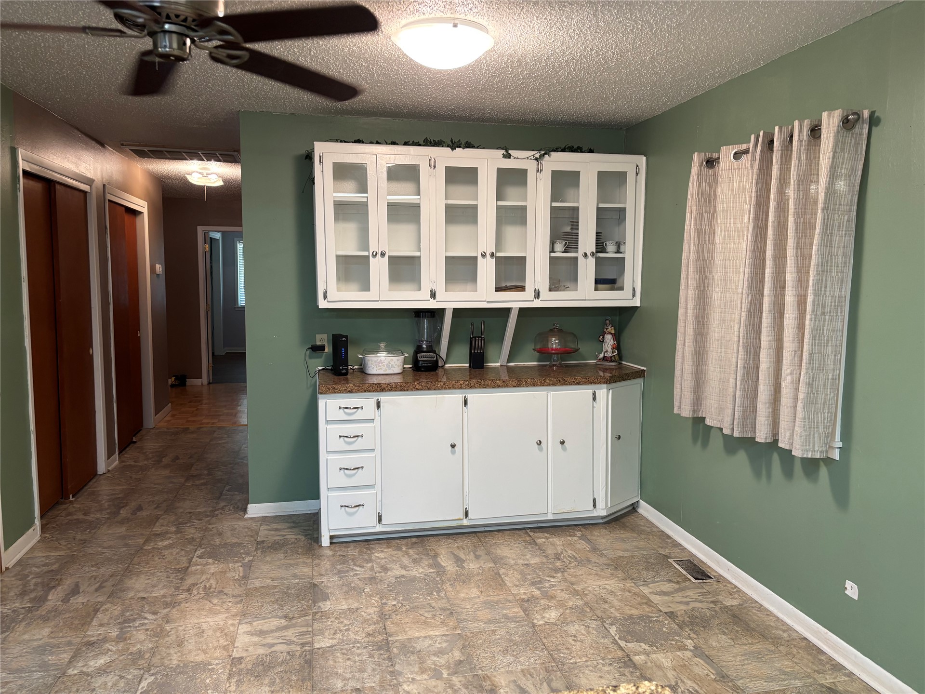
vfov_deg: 53.1
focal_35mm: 26
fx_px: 695
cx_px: 462
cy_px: 347
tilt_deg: -6.6
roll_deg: -0.4
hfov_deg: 67.3
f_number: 1.6
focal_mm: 5.96
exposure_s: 1/60
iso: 125
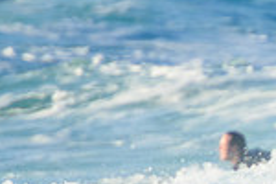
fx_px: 18138
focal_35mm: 2366
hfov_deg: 0.9
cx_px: 399
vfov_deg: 0.6
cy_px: 270
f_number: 5.6
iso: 500
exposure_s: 1/2000
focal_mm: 400
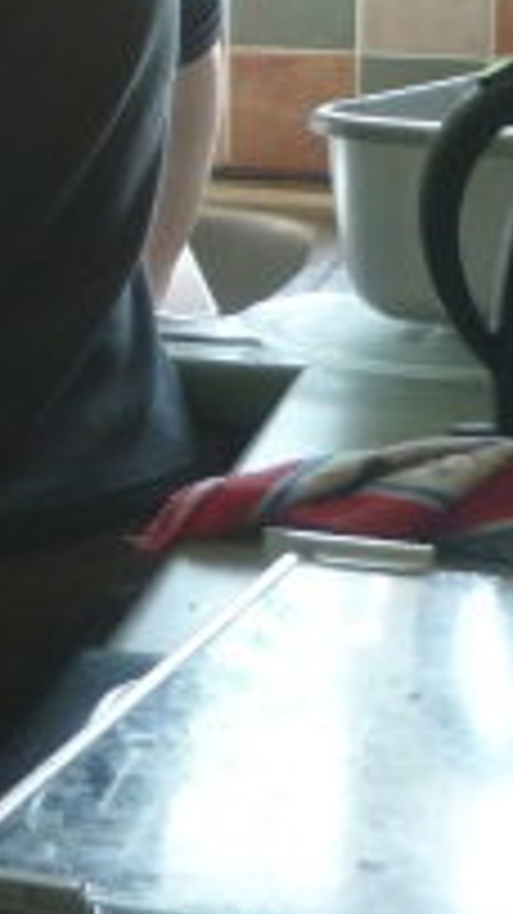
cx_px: -387
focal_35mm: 142
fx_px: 3438
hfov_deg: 8.2
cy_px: 99
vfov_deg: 15.0
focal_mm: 5.5
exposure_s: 1/50
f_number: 2.8
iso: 80
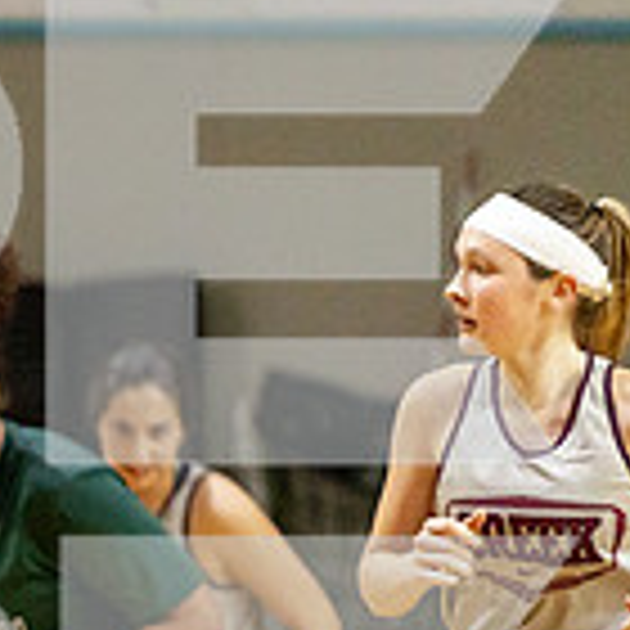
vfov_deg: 2.5
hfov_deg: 2.5
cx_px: -567
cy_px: 776
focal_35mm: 704
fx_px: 14496
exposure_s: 1/800
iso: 2500
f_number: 2.8
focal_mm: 200
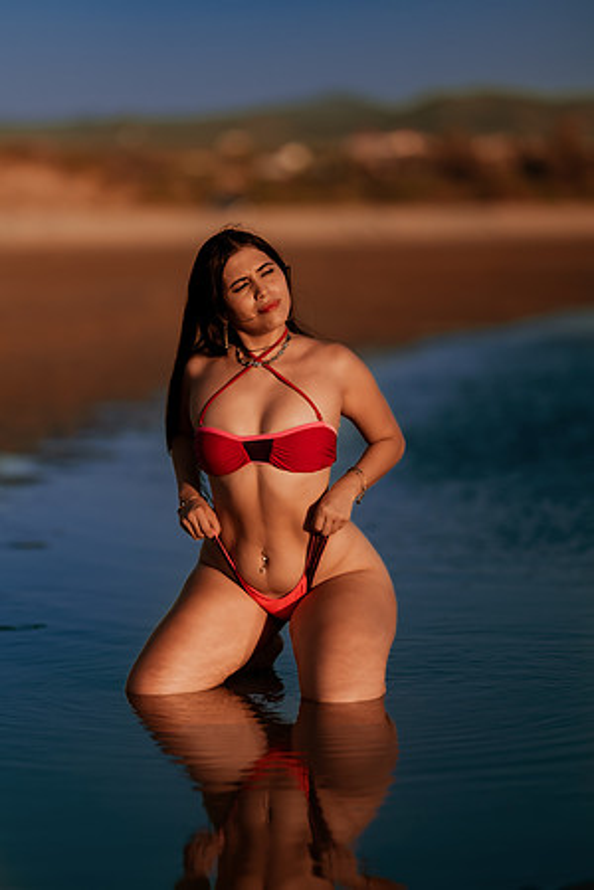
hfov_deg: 10.2
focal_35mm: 135
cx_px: 297
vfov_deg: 15.2
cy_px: 445
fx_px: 3341
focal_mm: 135
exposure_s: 1/5000
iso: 100
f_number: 1.8
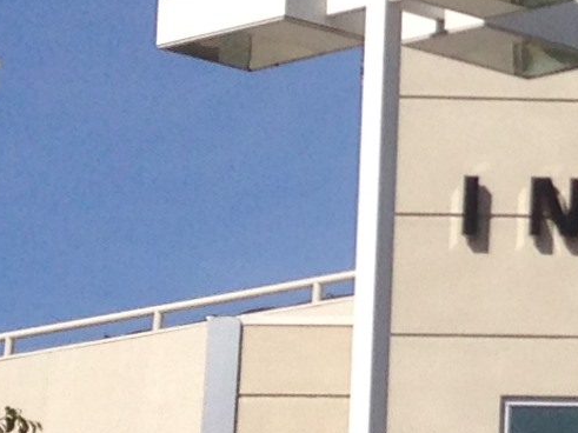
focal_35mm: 219
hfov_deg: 8.5
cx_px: 1208
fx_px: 3656
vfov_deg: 6.7
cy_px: -58
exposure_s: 1/3195
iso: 50
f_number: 2.4
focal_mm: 4.12
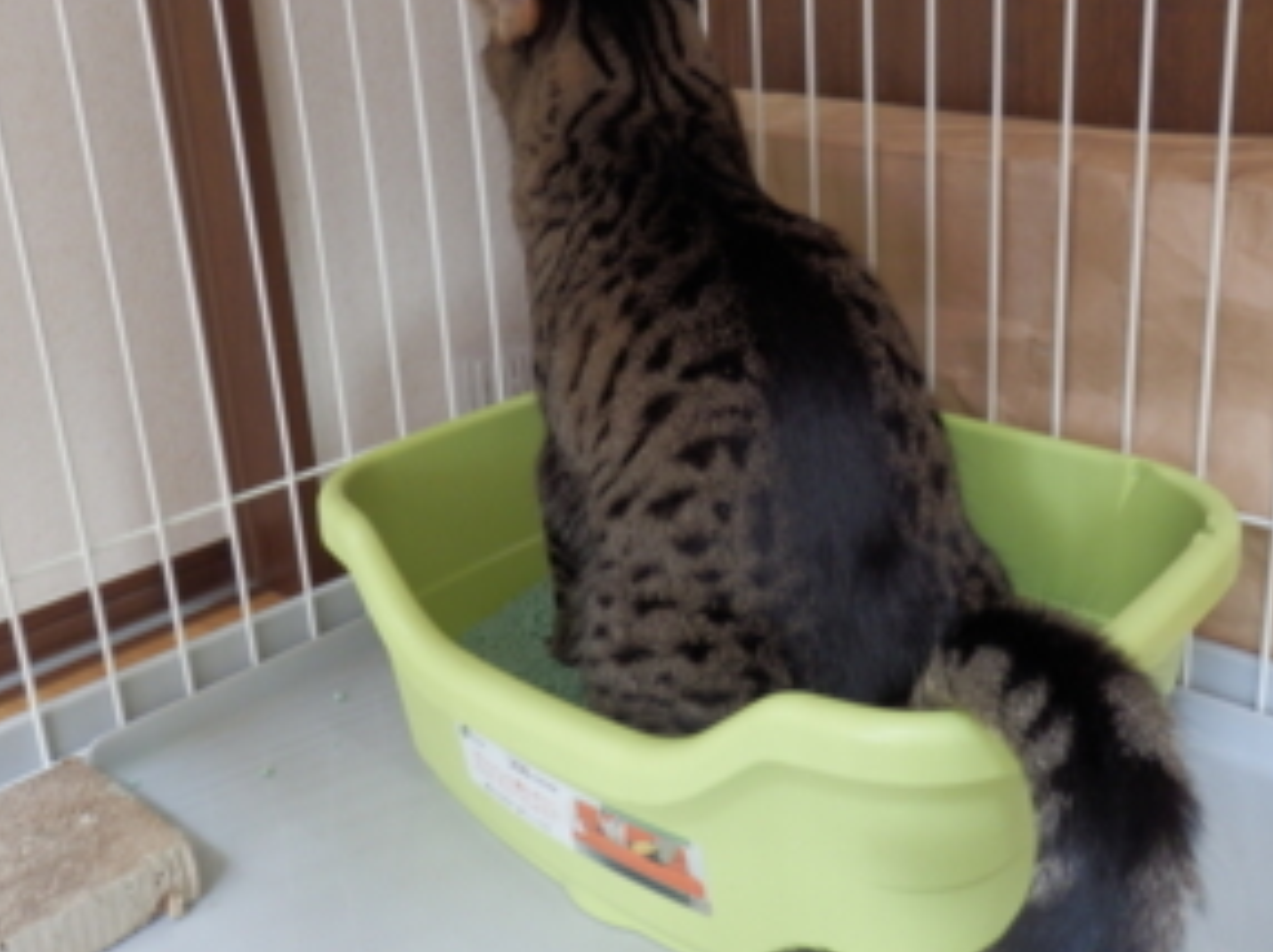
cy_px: 369
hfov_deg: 52.5
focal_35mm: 35
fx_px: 1286
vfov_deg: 40.4
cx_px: 730
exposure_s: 1/30
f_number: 3
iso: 250
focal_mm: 4.5
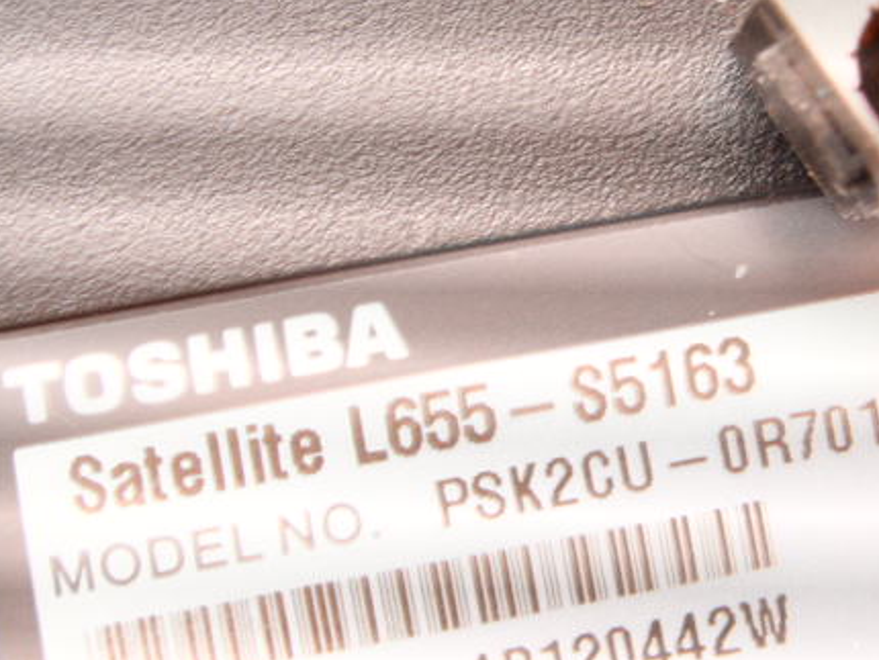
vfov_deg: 25.3
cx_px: 605
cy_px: 311
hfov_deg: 32.9
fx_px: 1474
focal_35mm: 58
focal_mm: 6.6
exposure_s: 1/45
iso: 152
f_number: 3.5
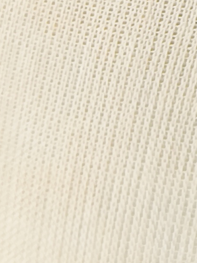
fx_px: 1616
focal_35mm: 213
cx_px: 293
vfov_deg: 8.7
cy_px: -300
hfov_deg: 6.9
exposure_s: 1/80
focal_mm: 6.14
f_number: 1.65
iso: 50
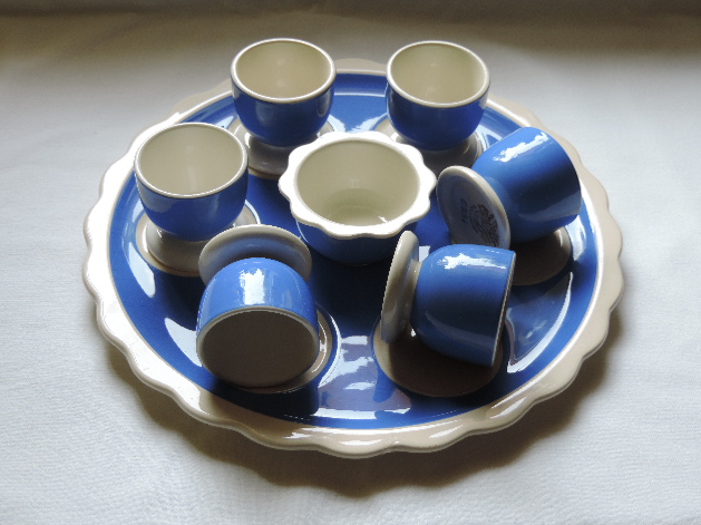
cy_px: 265
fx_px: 1133
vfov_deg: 26.1
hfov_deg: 34.4
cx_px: 353
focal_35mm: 56
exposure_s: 1/60
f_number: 3.7
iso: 180
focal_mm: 9.8
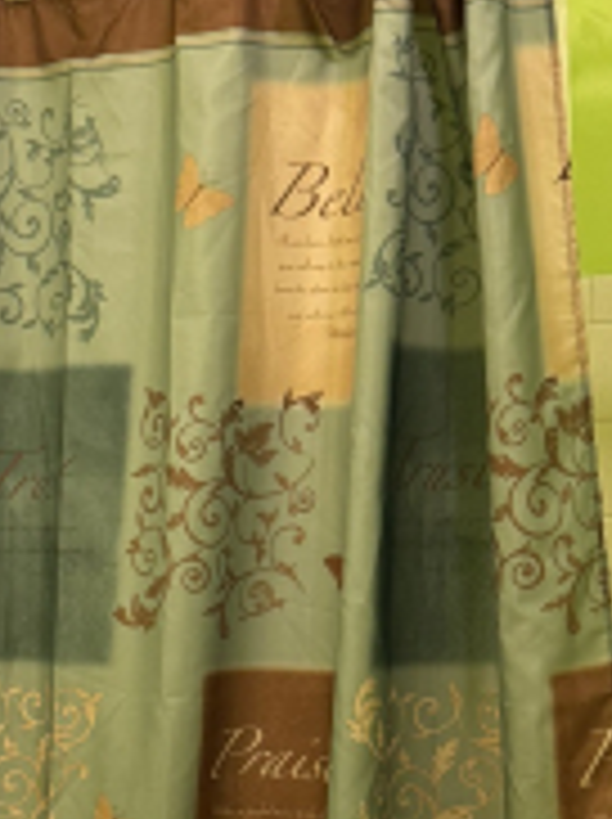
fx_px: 2079
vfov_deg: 21.1
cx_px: 22
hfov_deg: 16.4
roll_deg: +2.3
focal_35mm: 88
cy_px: 920
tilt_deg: -13.1
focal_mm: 6.76
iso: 200
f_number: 1.78
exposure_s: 1/120
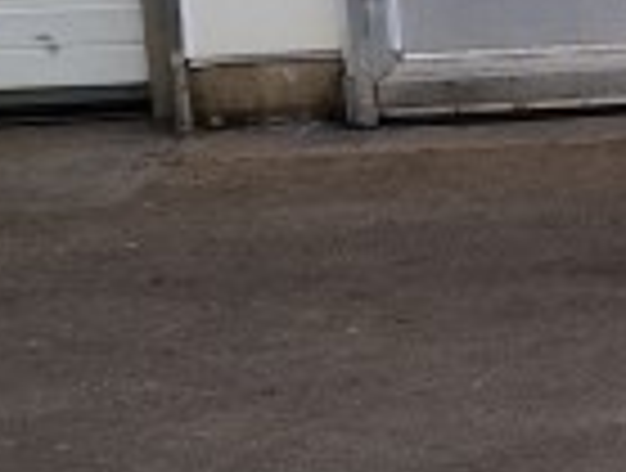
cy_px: -279
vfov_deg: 8.6
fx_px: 3064
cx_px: 1153
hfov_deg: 10.9
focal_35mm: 169
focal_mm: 5.4
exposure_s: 1/1148
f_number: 1.8
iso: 50
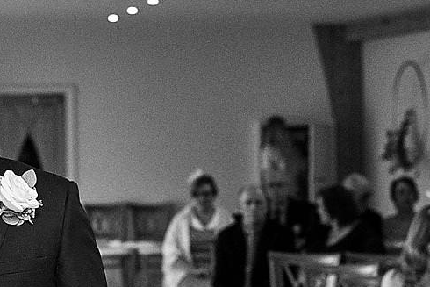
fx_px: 1828
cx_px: 202
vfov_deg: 9.0
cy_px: 161
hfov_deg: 13.4
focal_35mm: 153
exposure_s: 1/1600
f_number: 2.8
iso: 6400
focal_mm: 50
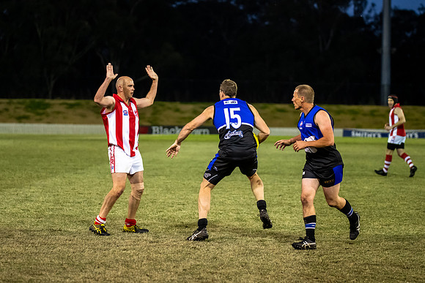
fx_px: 1635
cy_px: 136
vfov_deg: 9.9
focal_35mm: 138
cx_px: 191
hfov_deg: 14.8
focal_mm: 120
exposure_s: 1/1250
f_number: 2.8
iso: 3200
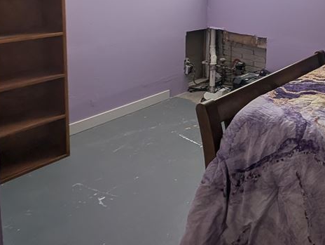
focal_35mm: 33
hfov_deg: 43.9
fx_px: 310
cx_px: 350
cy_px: -2
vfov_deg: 38.1
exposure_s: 1/26.1
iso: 78
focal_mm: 2.23
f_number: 1.95
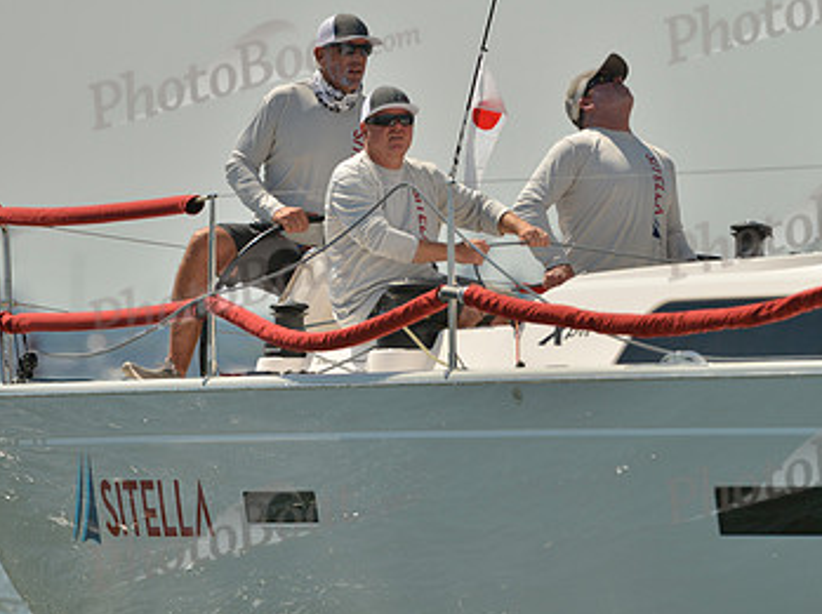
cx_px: 544
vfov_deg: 2.3
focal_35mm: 640
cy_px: 375
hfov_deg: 3.1
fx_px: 15182
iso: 200
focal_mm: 400
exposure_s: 1/1600
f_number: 5.6
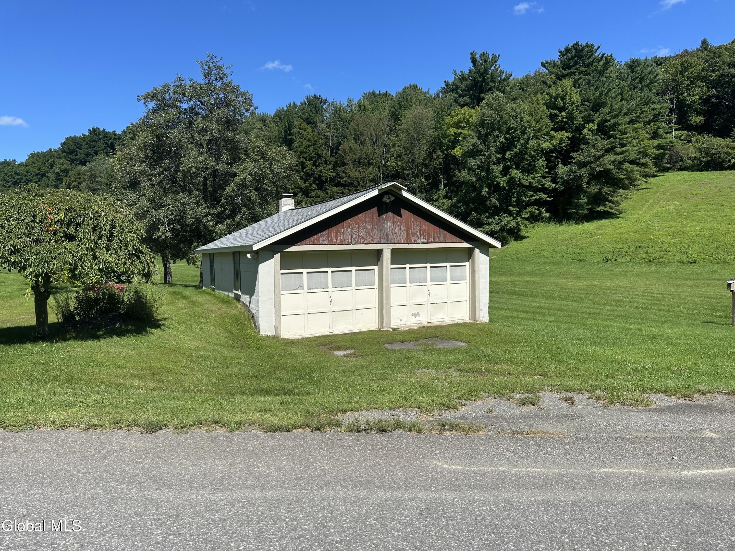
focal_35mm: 24
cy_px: 276
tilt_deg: -3.8
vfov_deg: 56.8
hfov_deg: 71.6
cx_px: 368
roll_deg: +1.3
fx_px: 510
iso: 80
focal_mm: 6.86
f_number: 1.78
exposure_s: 1/3861
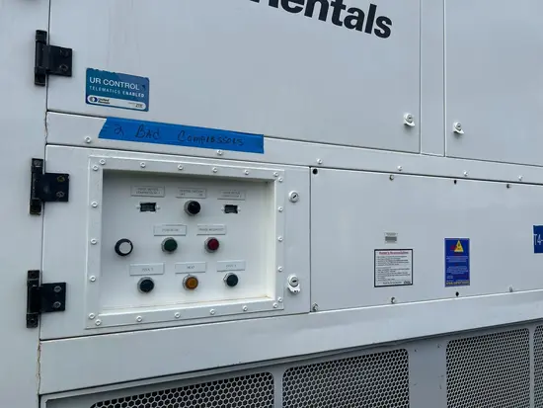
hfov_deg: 67.3
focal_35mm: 26
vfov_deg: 53.1
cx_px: 272
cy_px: 204
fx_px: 408
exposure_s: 1/1252
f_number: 1.5
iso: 50
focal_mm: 5.7
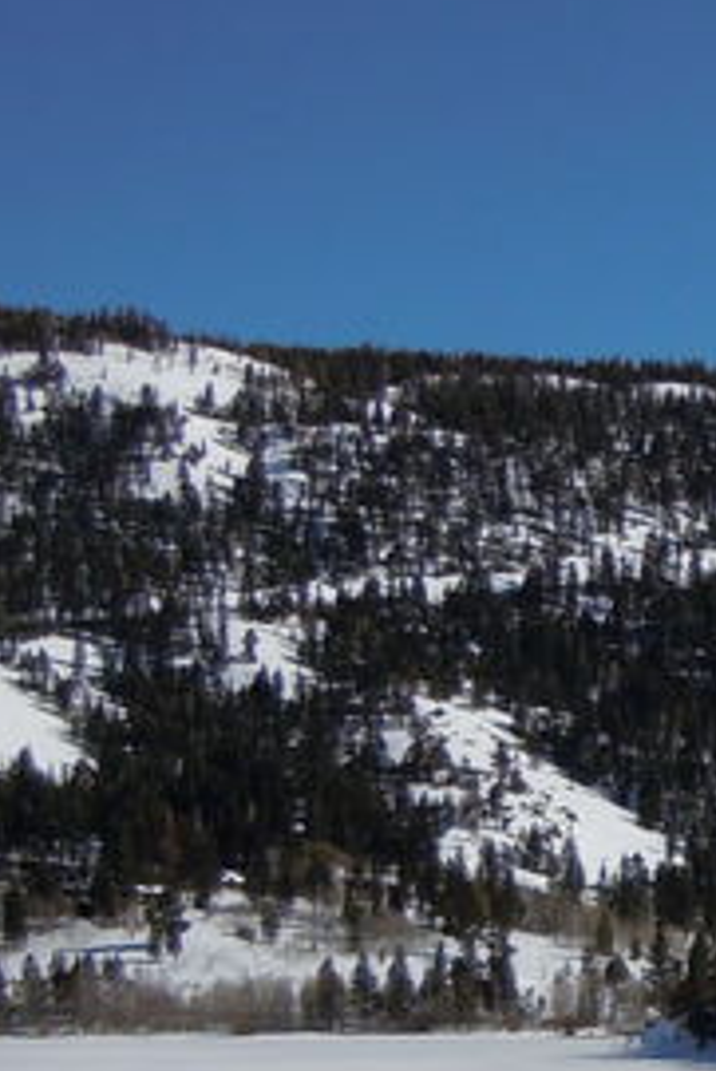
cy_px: 901
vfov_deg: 21.8
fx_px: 2741
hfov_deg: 13.5
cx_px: 1262
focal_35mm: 92
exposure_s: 1/640
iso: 100
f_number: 7
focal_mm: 5.4
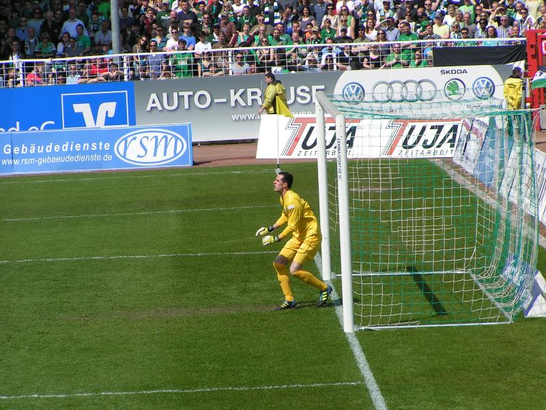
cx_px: 273
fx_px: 3722
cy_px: 205
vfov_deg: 6.3
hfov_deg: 8.4
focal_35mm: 236
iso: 50
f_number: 5.6
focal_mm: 36.1
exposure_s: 1/800
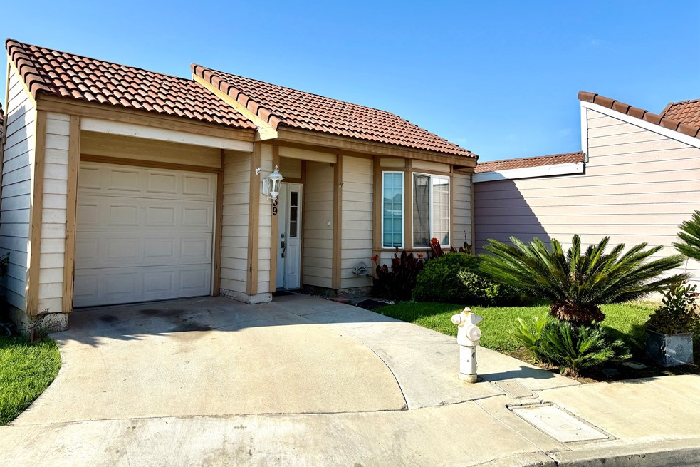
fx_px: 505
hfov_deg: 69.4
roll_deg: -0.7
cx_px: 339
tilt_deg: +3.8
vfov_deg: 49.4
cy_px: 197
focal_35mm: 26
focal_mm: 6.76
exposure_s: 1/4405
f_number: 1.78
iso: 80
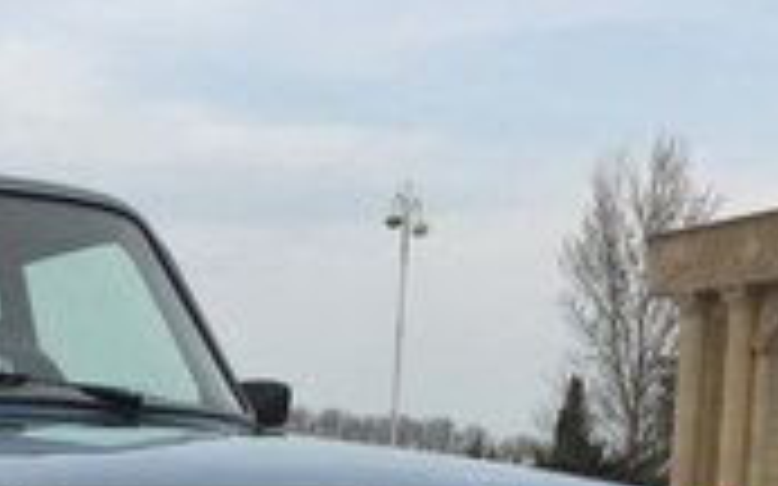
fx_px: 1865
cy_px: 770
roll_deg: -0.4
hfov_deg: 22.7
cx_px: 4
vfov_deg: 13.8
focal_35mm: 88
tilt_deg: -6.4
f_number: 2.2
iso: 32
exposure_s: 1/719
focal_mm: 4.15
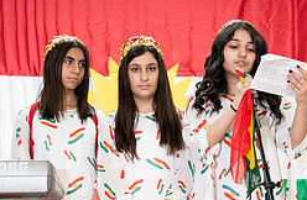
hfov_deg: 17.1
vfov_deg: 11.2
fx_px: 1017
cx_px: 231
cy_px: 182
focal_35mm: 120
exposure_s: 1/200
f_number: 2.8
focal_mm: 42
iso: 720
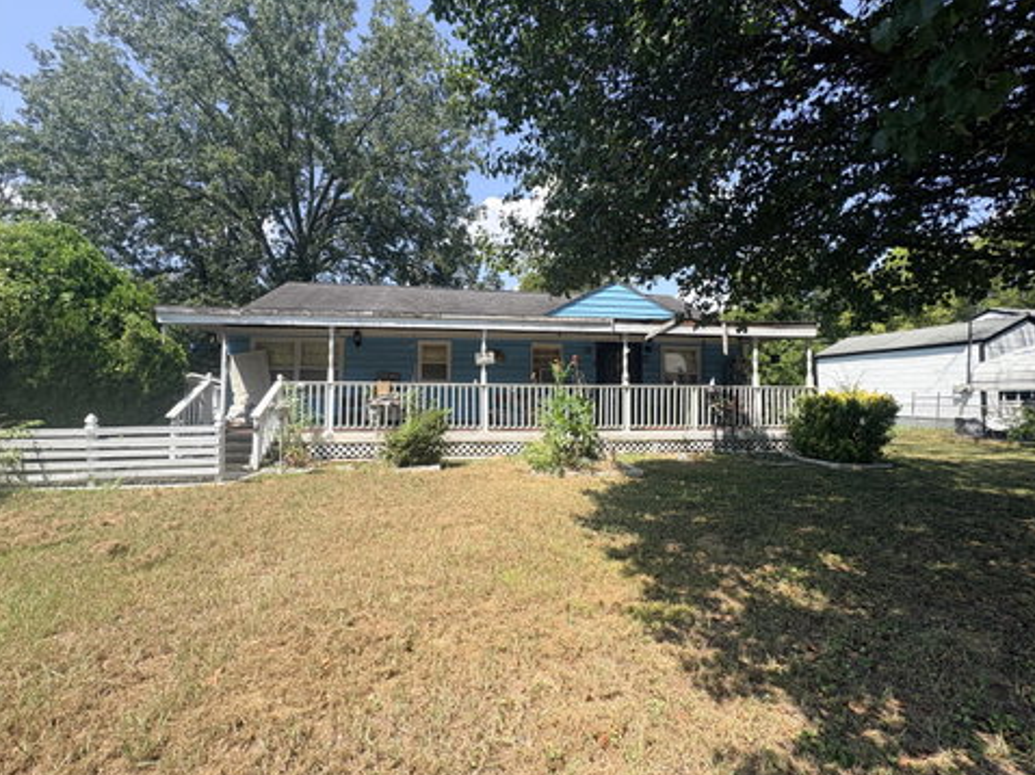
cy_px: 372
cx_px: 505
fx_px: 448
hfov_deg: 98.2
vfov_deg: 81.7
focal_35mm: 15
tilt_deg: +2.9
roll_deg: +0.6
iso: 50
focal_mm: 2.22
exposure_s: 1/1198
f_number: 2.2
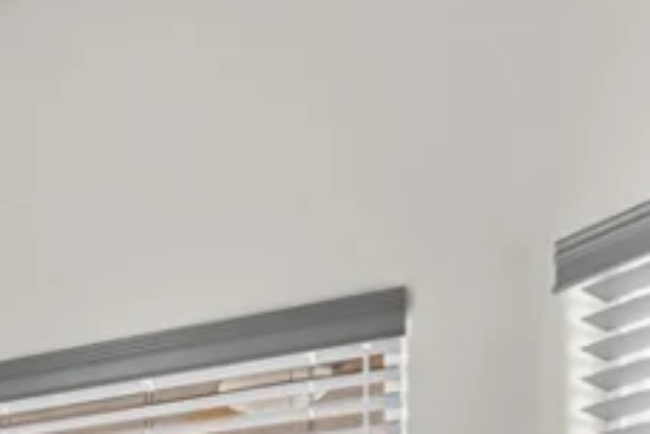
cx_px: -508
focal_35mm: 76
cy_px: 797
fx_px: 1373
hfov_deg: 19.8
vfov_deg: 15.3
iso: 400
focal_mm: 17
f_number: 8
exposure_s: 1/6
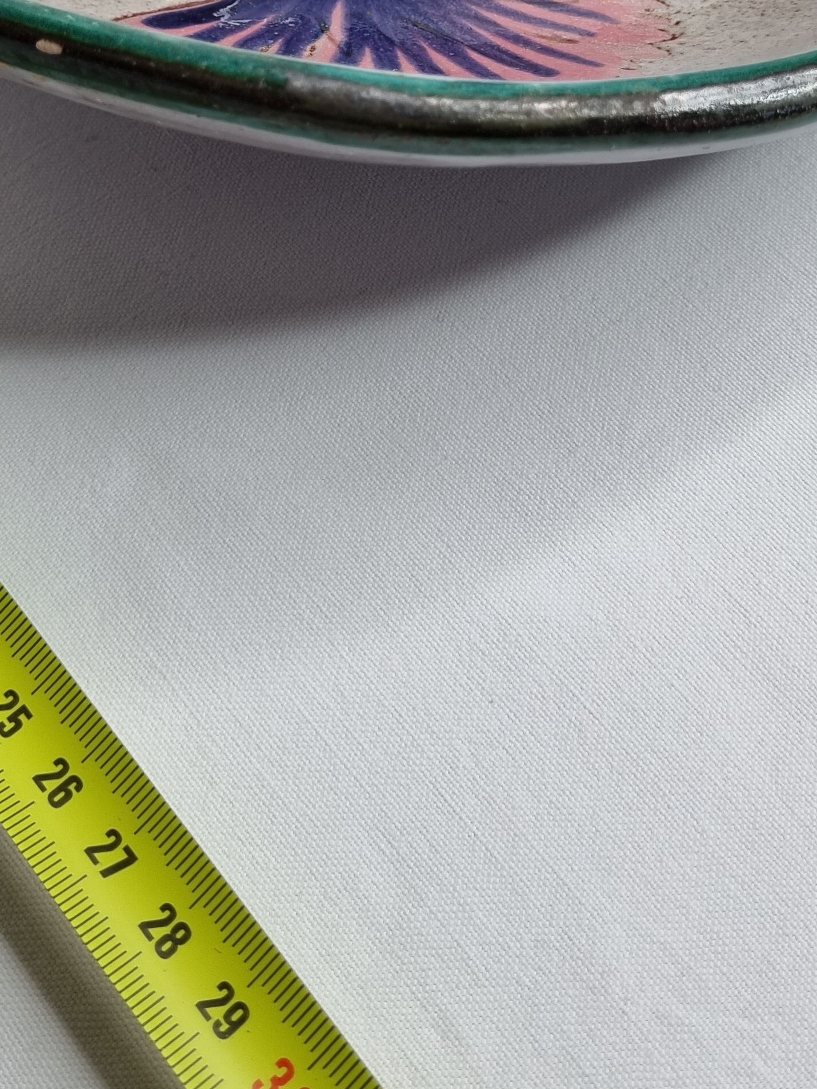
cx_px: 375
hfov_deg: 26.6
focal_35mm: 55
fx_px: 1730
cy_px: 7
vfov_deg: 32.2
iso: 64
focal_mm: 5.4
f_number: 1.8
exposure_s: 1/100
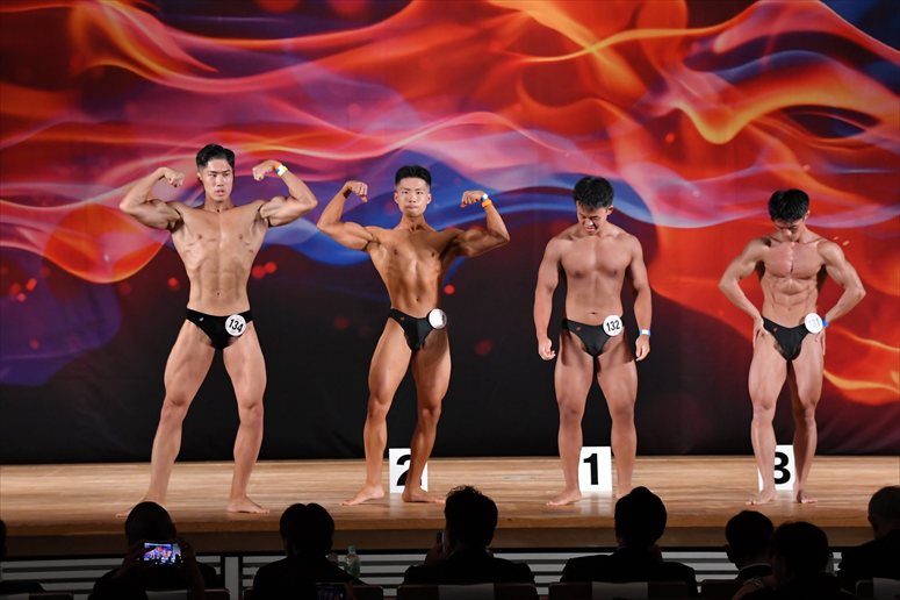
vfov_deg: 9.3
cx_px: 450
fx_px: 3673
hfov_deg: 14.0
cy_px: 300
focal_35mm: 147
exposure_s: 1/400
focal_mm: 98
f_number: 5.6
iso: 3200
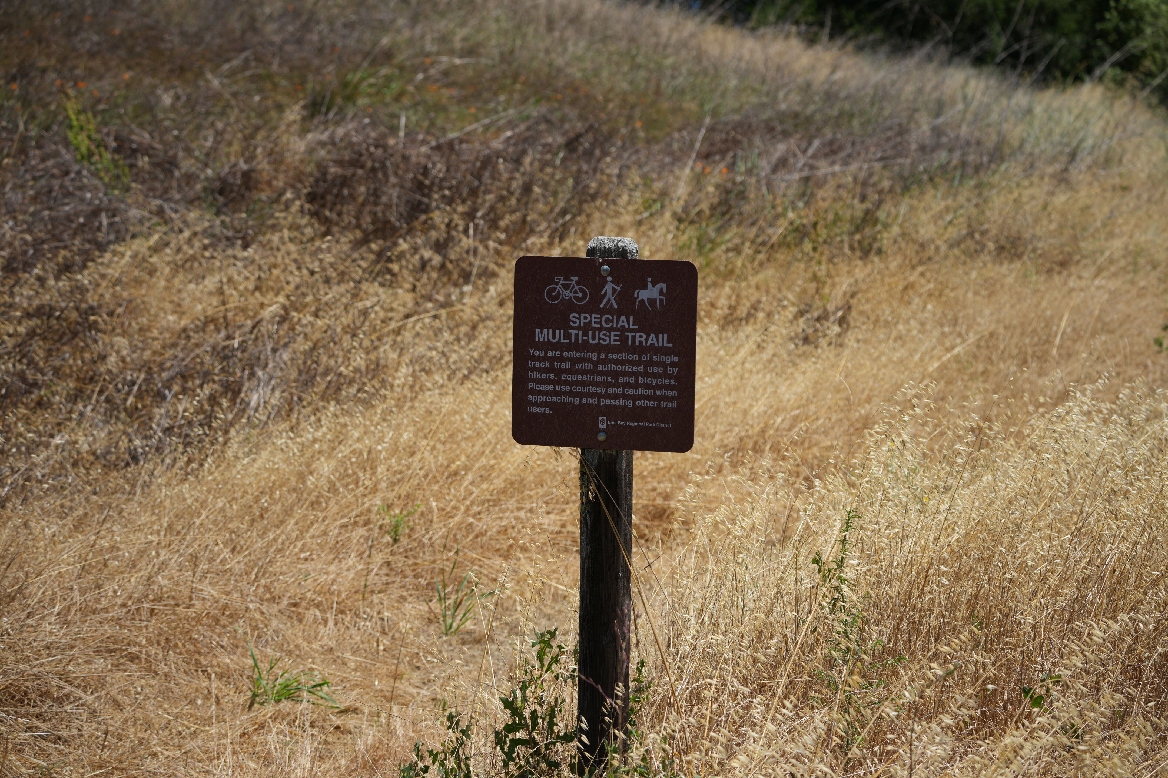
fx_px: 3147
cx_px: 584
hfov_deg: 21.0
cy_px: 389
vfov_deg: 14.1
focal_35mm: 97
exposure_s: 1/1000
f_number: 5.6
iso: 200
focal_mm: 97
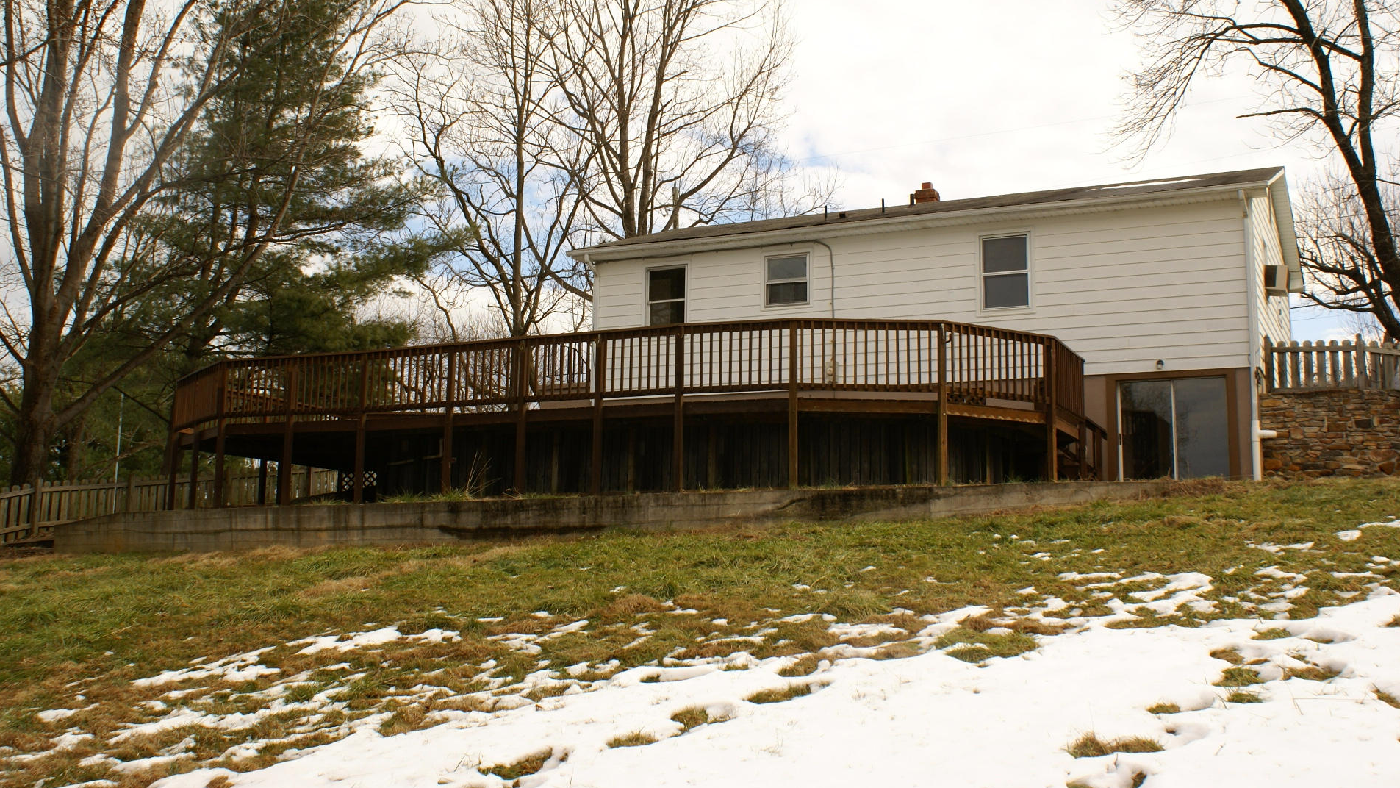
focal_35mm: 38
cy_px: 327
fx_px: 1411
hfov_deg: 52.8
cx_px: 701
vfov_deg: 31.1
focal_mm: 24
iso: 100
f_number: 10
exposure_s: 1/125
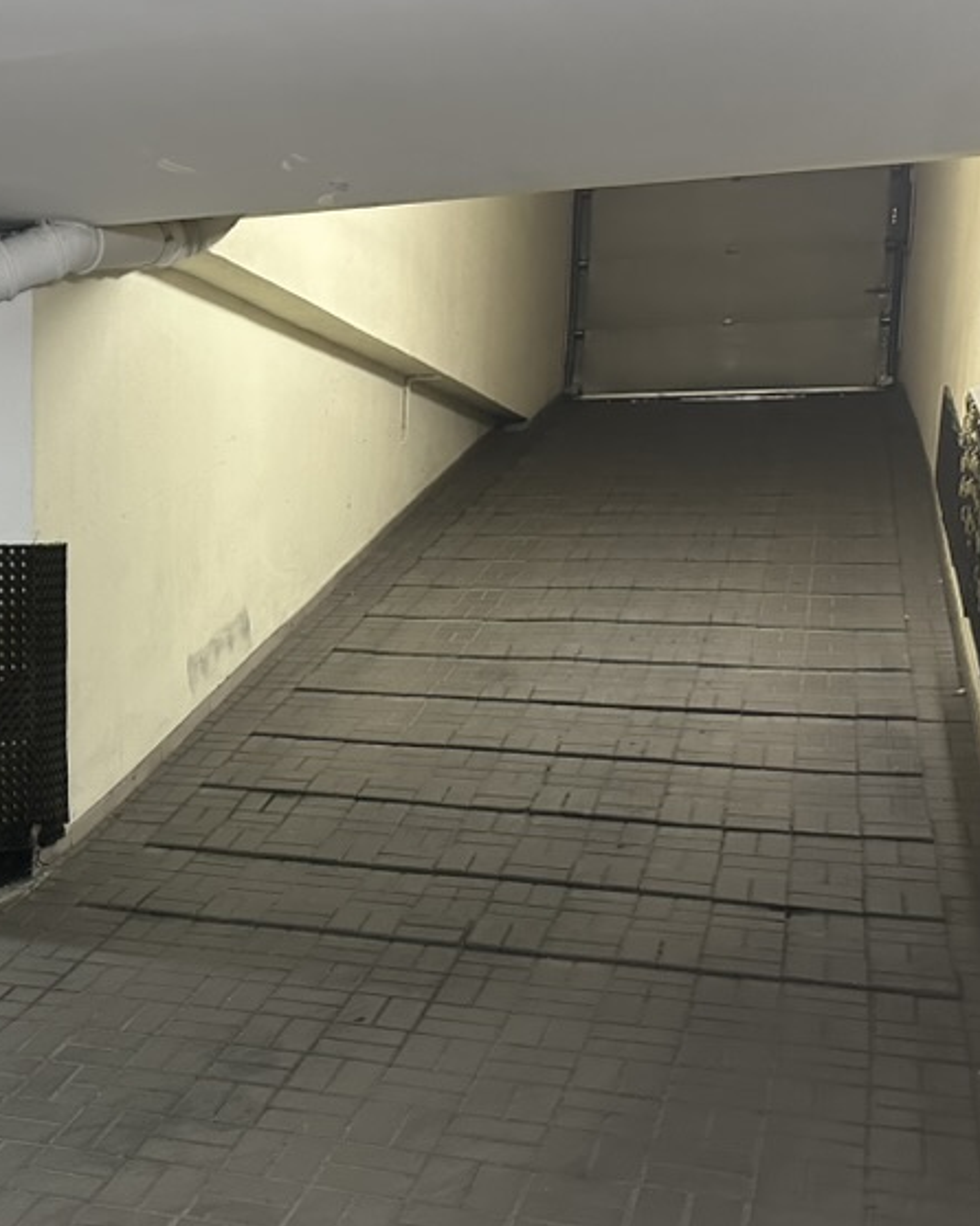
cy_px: 734
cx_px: 55
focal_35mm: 43
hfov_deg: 32.7
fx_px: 1560
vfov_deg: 42.7
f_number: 1.78
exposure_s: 1/50
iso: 800
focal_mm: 6.86
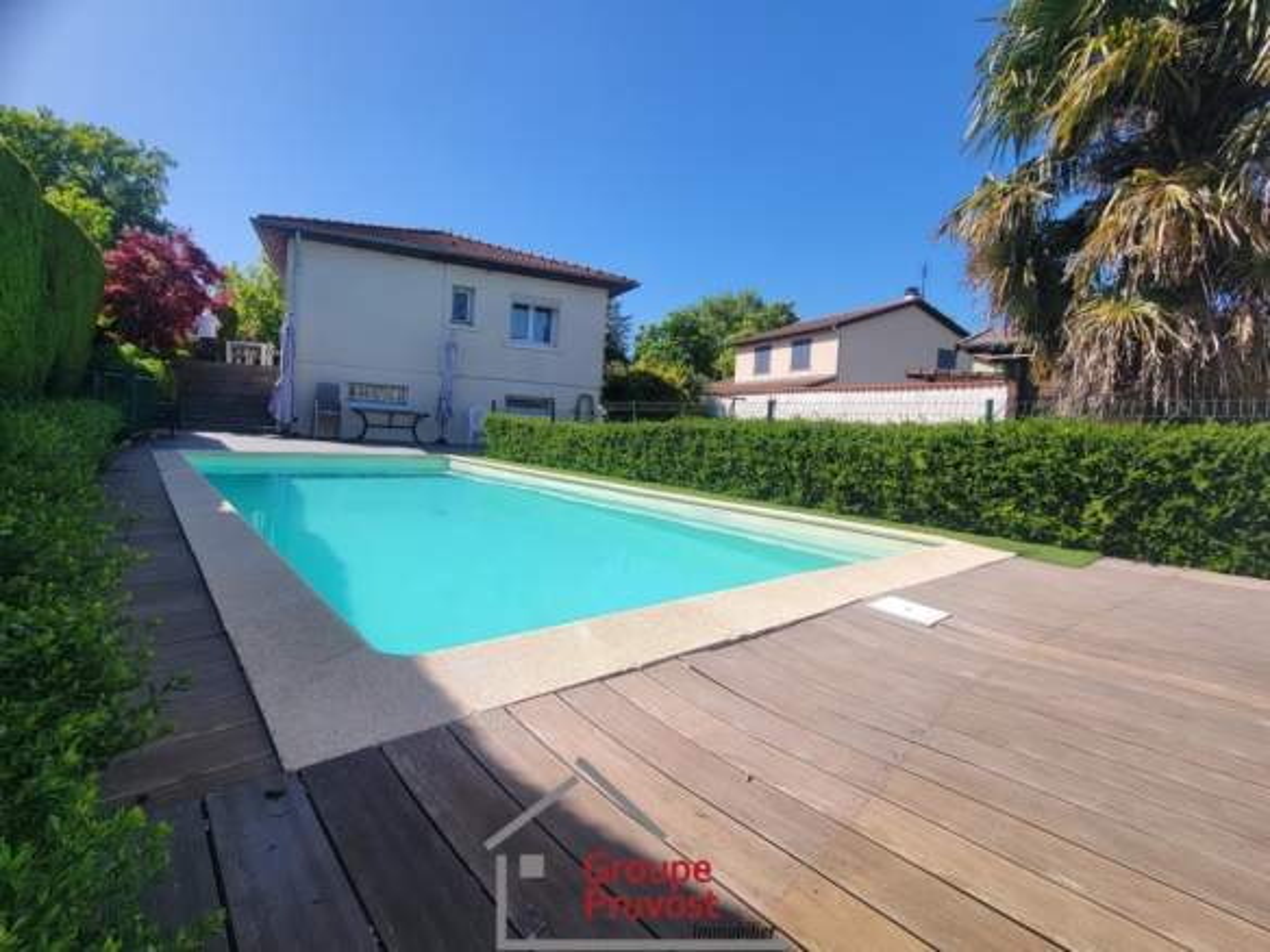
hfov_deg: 106.2
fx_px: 477
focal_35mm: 13
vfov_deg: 89.9
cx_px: 635
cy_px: 476
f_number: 2.2
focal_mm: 2.2
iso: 50
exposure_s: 1/1429
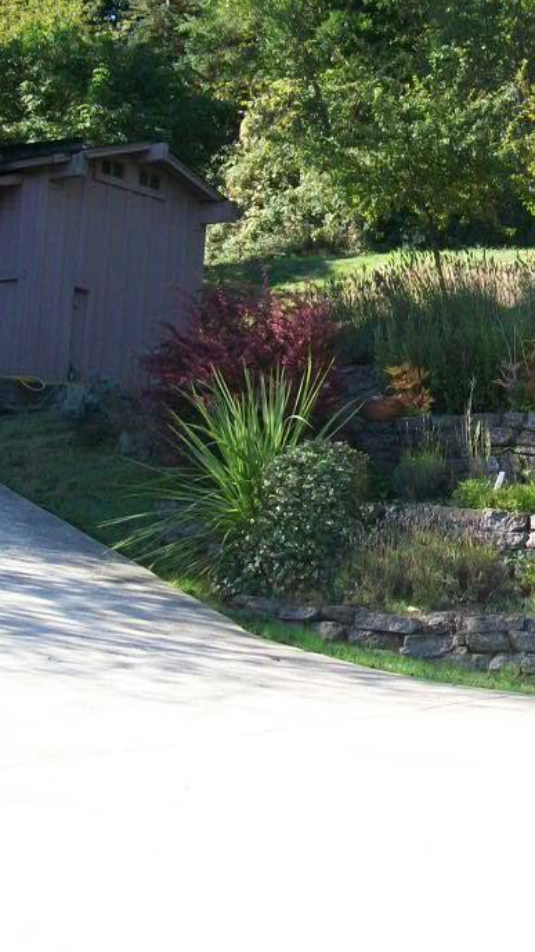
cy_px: 389
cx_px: 458
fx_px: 1841
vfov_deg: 28.9
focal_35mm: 73
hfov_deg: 16.4
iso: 64
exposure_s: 1/320
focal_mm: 6
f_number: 2.7
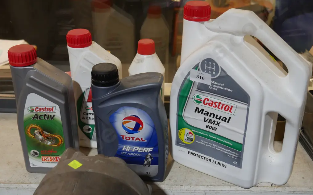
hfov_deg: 44.4
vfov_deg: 28.6
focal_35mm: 45
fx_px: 384
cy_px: 98
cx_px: 158
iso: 800
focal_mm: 21
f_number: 4.6
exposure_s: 1/60
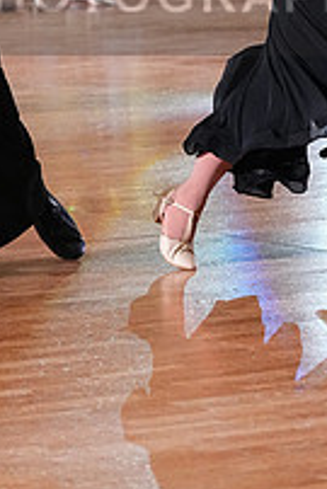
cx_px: 101
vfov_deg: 7.8
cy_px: -24
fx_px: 3550
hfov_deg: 5.3
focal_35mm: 261
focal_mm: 91
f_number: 4.5
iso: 6400
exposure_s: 1/400
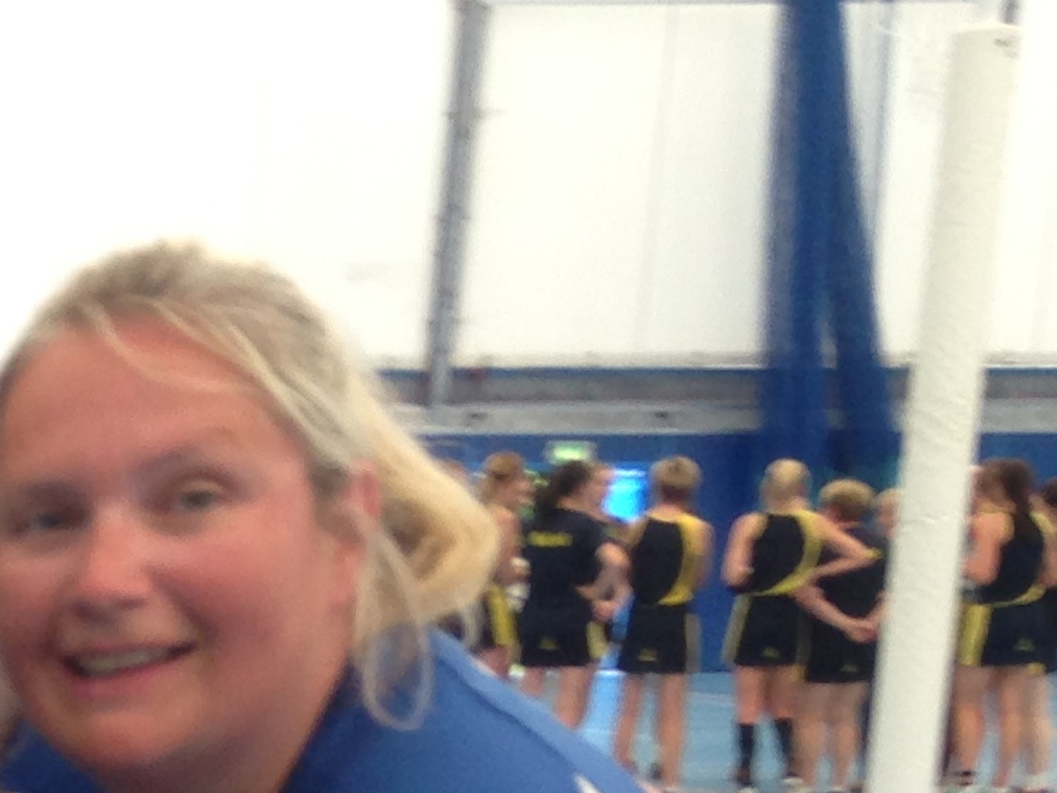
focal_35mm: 144
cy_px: 1660
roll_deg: -1.4
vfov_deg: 9.5
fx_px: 4397
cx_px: -848
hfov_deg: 12.5
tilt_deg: -16.2
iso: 50
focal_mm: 4.12
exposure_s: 1/30
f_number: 2.4
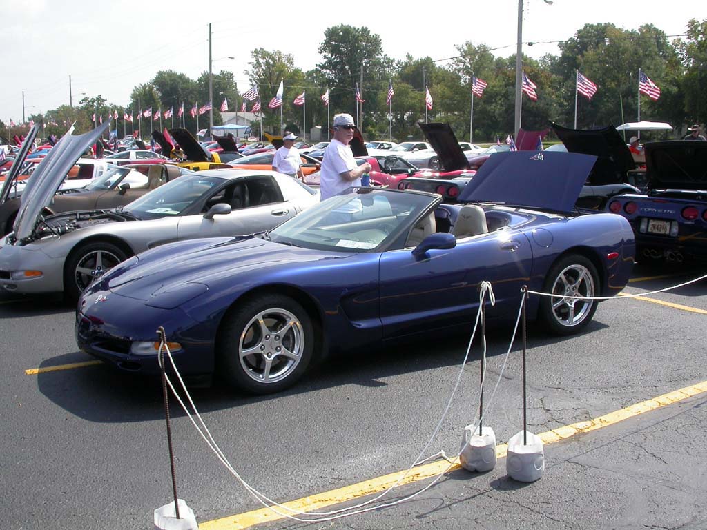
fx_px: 776
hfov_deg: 49.0
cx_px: 354
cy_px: 265
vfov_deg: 37.7
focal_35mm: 38
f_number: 6.7
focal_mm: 7.85
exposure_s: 1/280
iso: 100
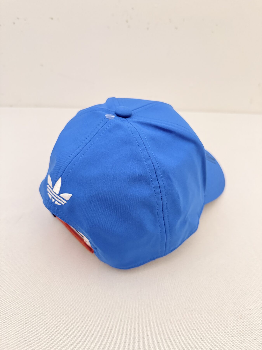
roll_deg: -2.9
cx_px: 131
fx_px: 242
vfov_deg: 71.6
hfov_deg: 56.8
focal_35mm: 24
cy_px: 175
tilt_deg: -37.6
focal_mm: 6.76
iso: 640
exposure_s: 1/50
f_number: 1.78
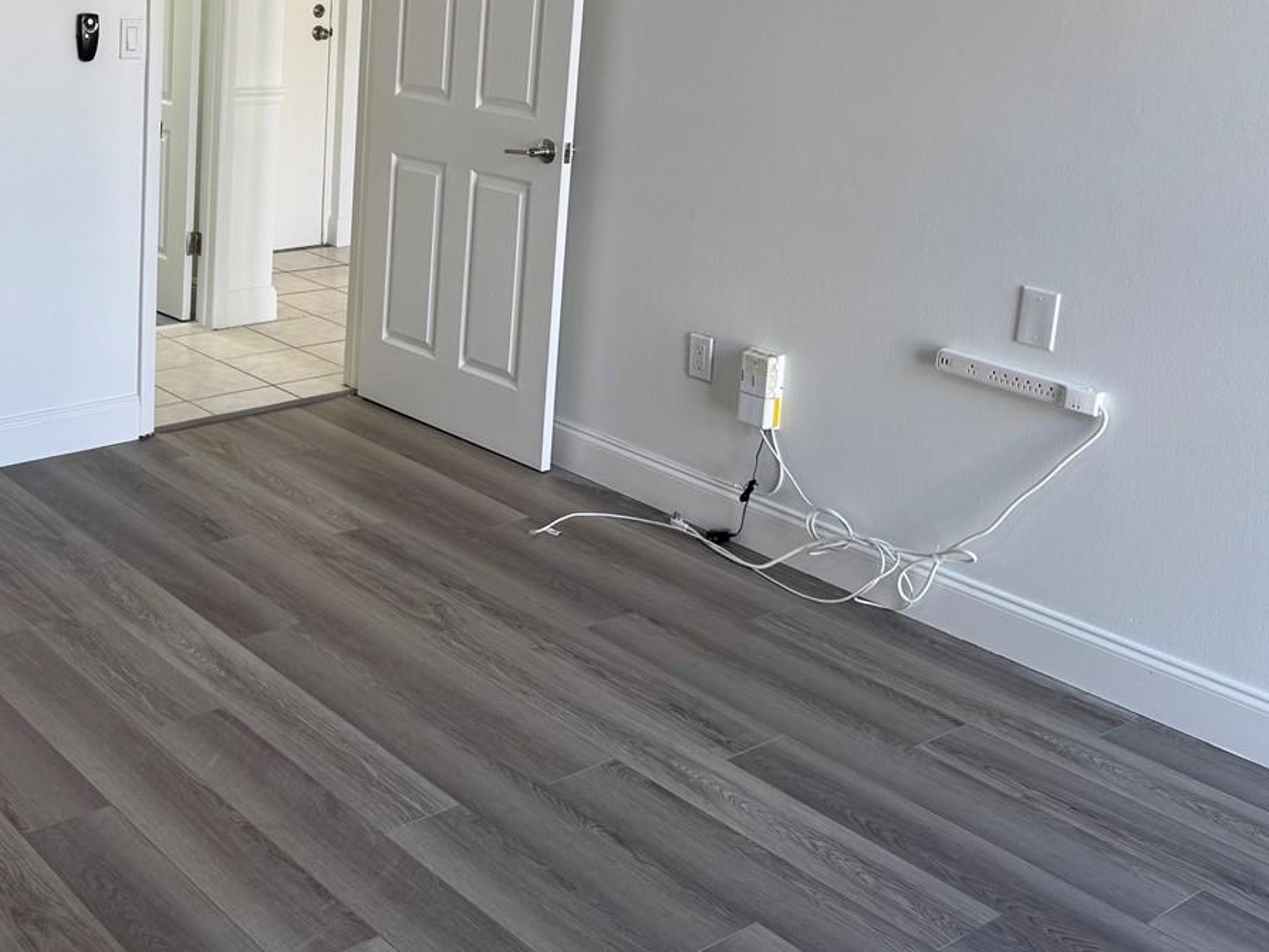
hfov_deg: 41.7
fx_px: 1577
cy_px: 188
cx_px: 234
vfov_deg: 32.7
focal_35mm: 43
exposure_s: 1/120
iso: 64
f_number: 1.78
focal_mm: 6.76
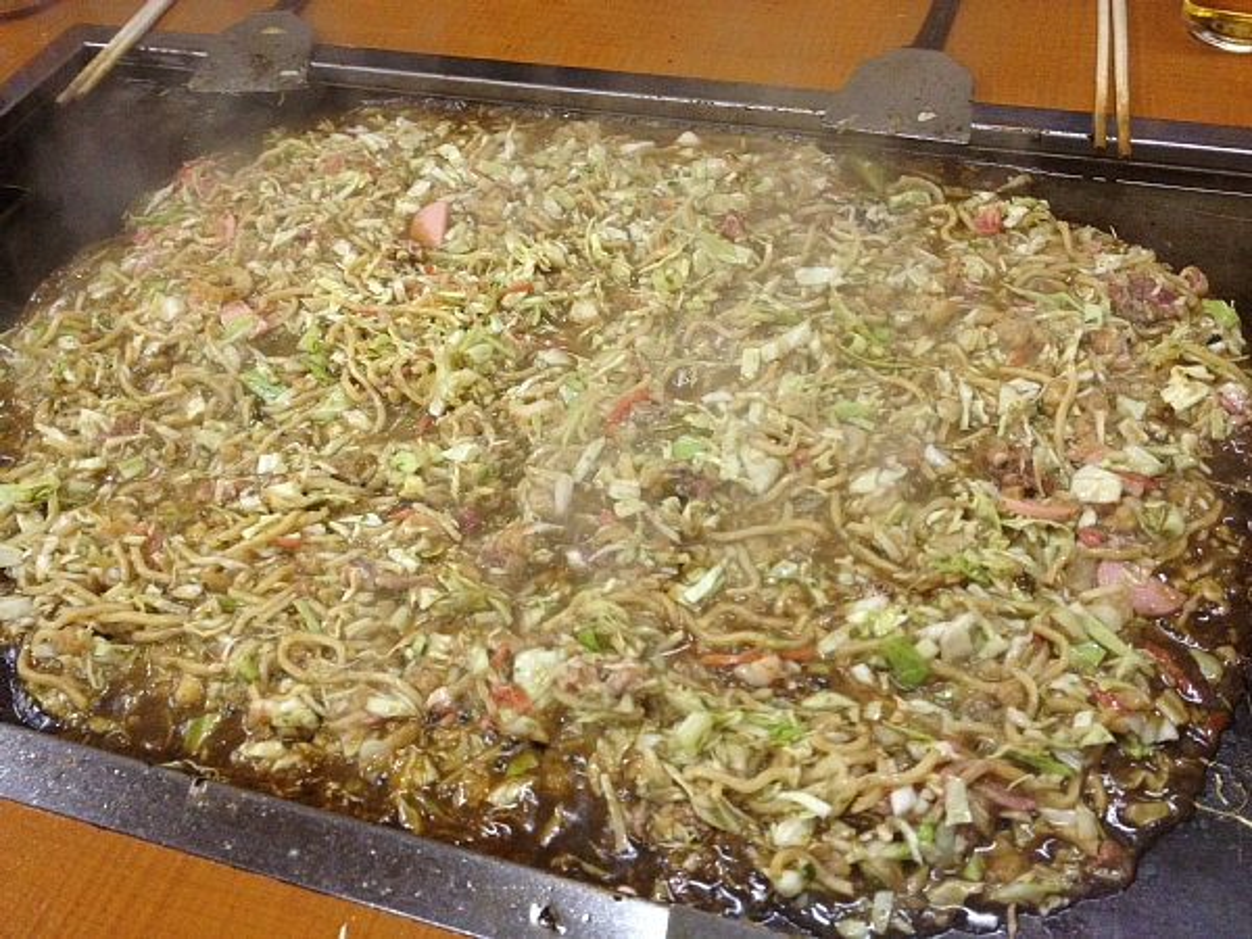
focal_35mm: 35
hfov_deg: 52.6
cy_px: 470
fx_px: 1266
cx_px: 626
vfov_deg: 40.7
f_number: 2.4
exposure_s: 1/20
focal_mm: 4.28
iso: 250
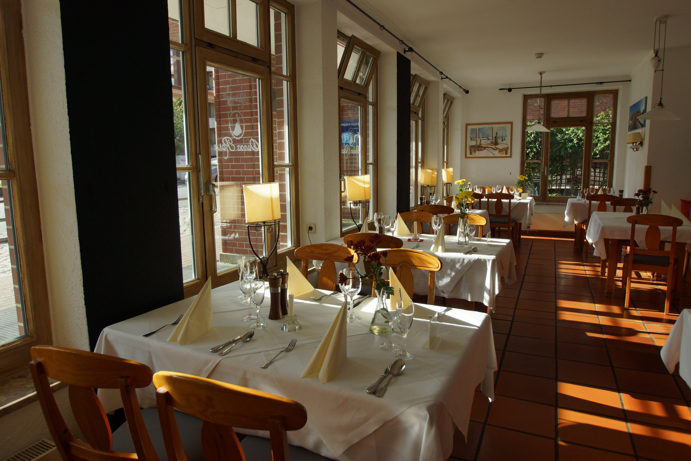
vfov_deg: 56.1
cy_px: 230
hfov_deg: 77.3
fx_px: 432
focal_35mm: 22
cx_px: 346
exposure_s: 1/200
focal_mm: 15
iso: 100
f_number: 4.5
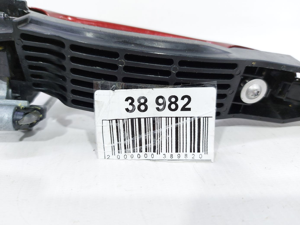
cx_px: 150
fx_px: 208
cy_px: 112
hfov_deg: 71.6
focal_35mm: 24
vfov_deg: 56.8
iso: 100
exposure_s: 1/50
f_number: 1.8
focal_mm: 5.23
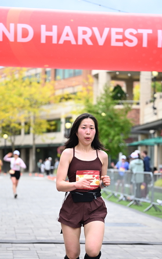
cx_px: 94
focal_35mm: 93
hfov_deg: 14.1
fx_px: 657
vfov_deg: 22.3
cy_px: 150
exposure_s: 1/2000
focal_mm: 74
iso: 640
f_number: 2.8
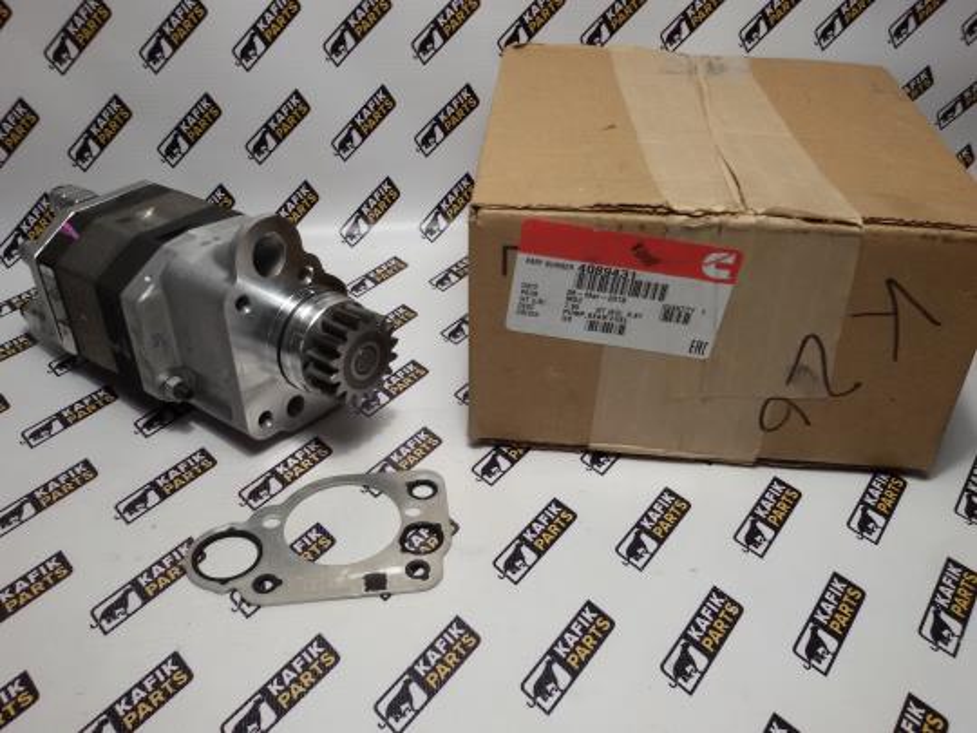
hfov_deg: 58.4
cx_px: 488
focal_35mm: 31
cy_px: 366
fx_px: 875
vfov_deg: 45.4
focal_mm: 2.93
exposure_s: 1/33
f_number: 2.4
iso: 64
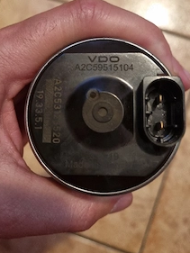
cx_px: 80
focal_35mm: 37
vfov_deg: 49.8
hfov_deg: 38.6
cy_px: 99
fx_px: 271
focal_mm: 5.4
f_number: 1.8
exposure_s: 1/25
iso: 640
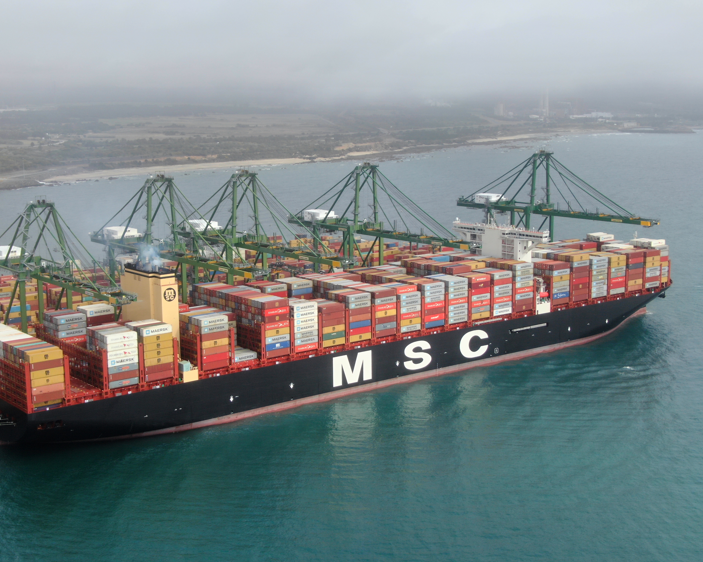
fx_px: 1061
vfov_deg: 29.7
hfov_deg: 36.6
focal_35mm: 51
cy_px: 279
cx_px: 324
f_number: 3.8
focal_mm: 8.6
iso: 100
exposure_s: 1/800
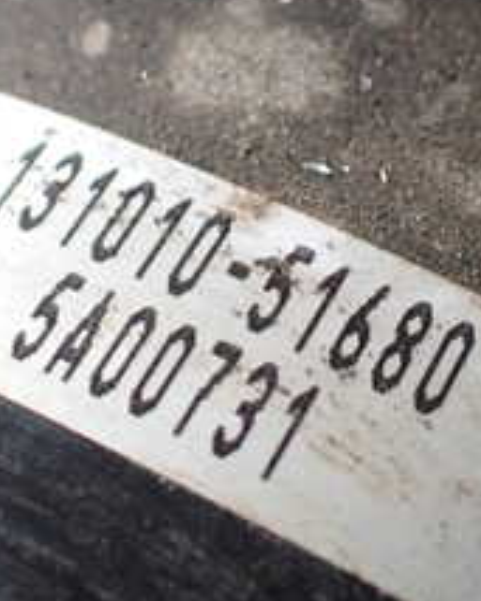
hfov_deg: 18.7
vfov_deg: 23.3
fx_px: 1460
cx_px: 225
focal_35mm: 82
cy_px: 275
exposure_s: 1/125
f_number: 2.3
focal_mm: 5.4
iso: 800
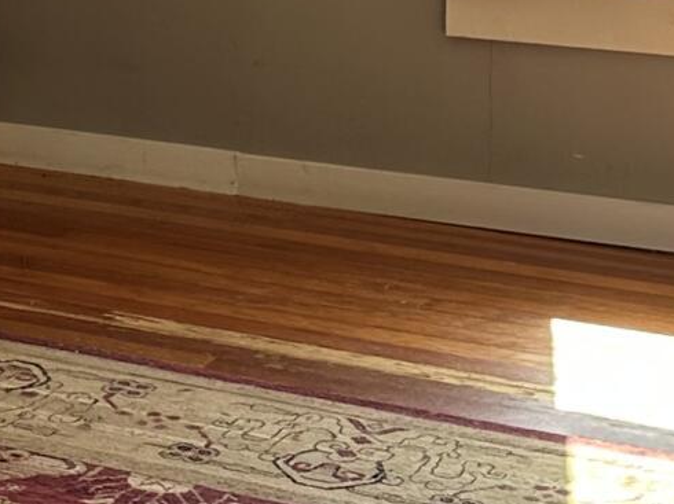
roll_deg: +0.6
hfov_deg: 12.6
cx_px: -393
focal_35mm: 147
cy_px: -205
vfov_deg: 9.8
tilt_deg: -4.2
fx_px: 2861
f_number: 1.78
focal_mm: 6.86
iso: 80
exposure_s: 1/121
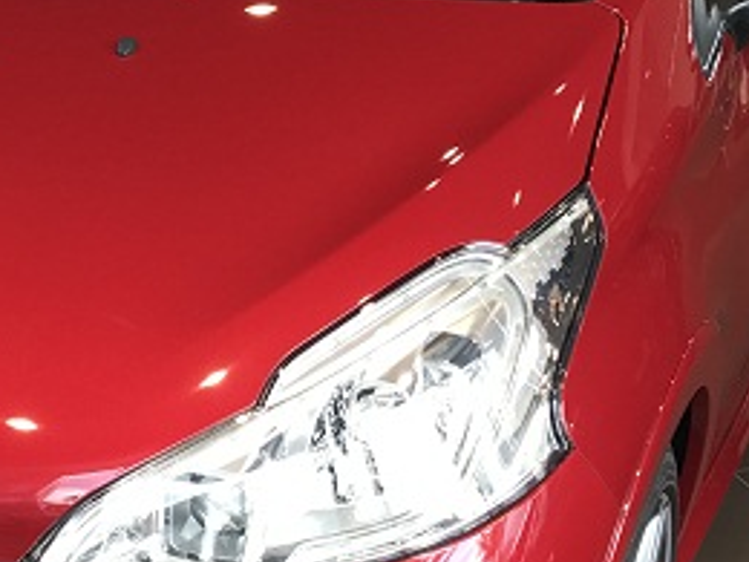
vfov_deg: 17.0
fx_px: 1882
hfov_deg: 21.6
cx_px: -22
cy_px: 304
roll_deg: -0.7
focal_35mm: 87
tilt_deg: -19.9
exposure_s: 1/120
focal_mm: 3.99
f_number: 1.8
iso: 20
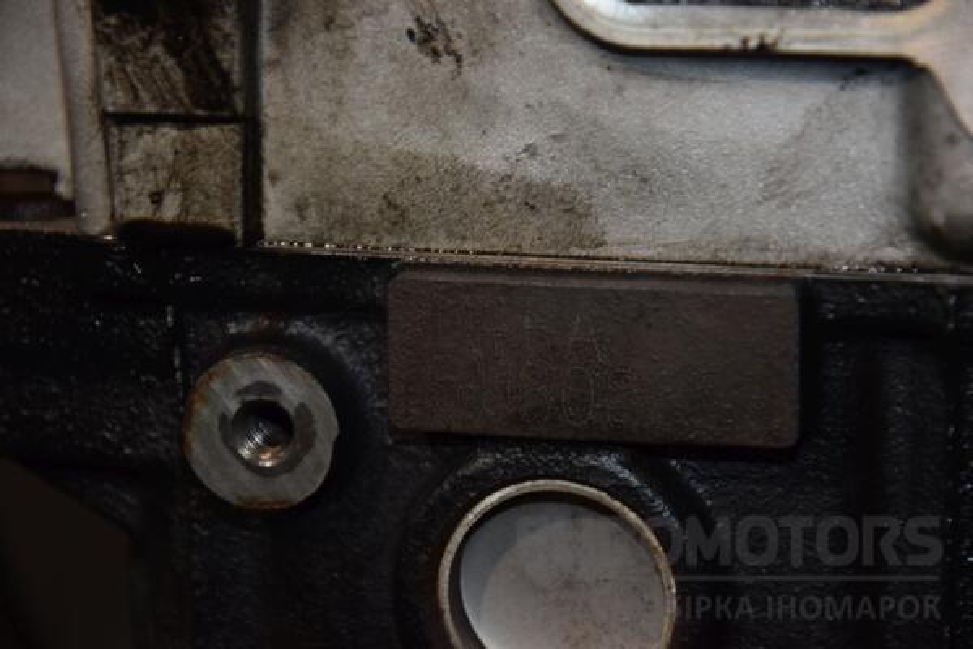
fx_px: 4257
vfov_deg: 8.7
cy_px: 324
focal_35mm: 158
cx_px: 486
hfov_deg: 13.0
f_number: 5.6
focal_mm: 105
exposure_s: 1/60
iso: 800
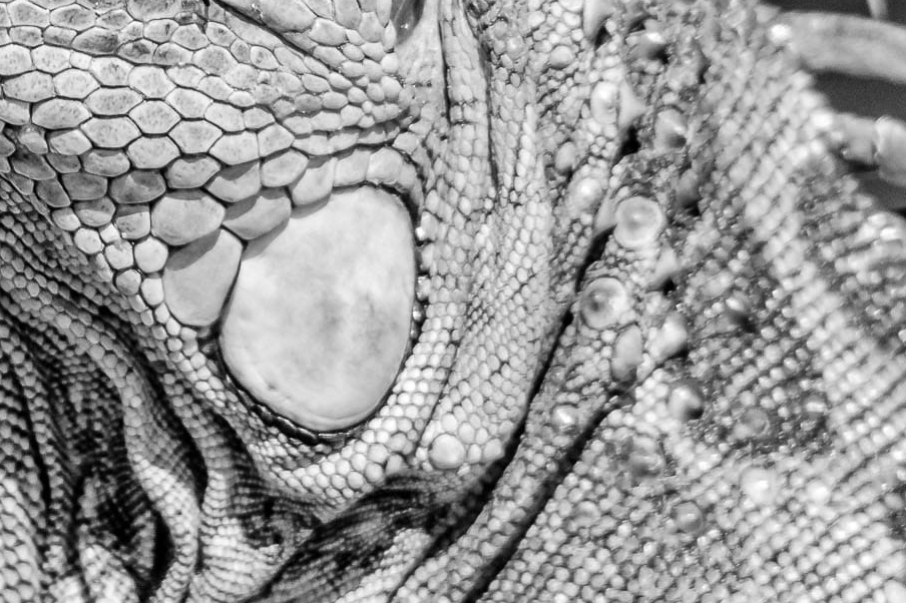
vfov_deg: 0.8
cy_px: -212
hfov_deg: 1.2
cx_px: 184
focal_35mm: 1738
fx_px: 43721
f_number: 8
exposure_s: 1/1000
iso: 1000
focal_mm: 400
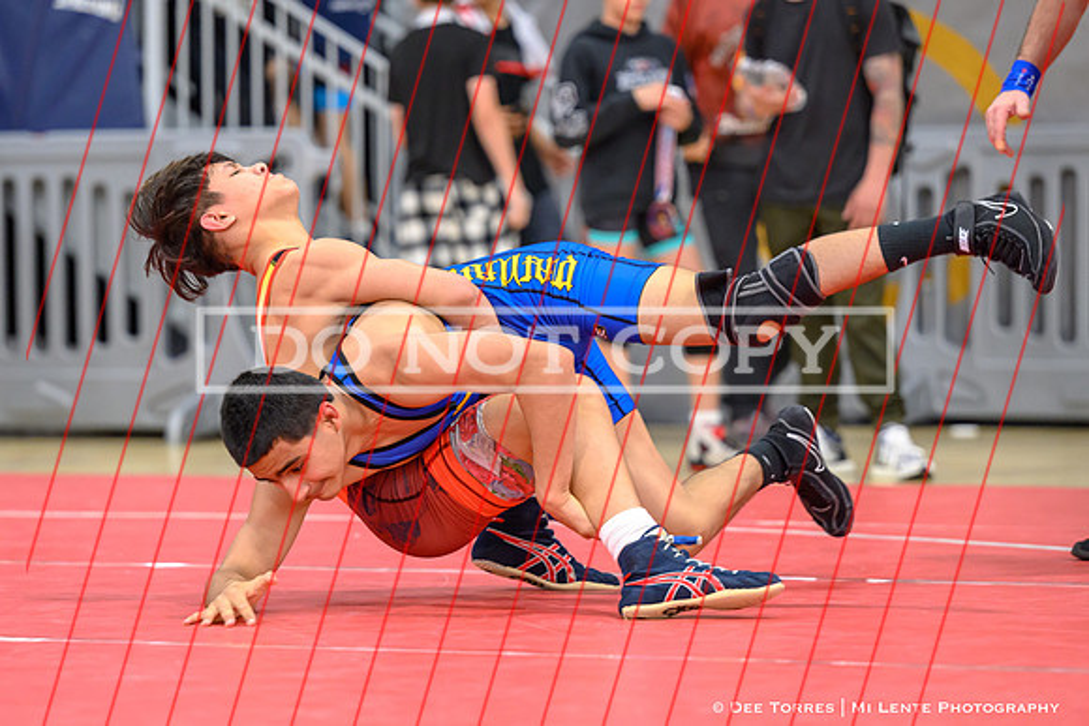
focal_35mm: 176
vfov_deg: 7.8
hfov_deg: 11.7
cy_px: 344
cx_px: 518
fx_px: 5316
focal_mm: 135
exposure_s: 1/800
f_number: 2.8
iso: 3600
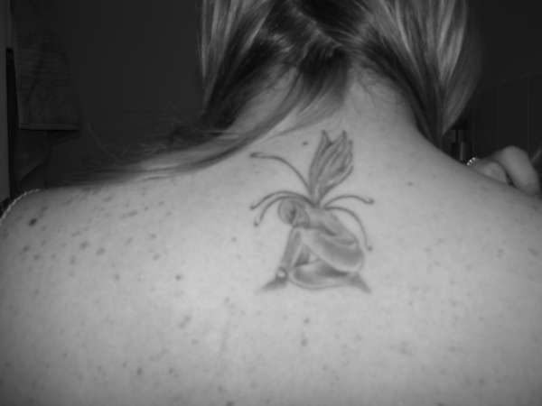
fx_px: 564
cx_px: 271
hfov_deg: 51.4
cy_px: 203
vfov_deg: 39.7
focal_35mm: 36
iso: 80
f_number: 2.7
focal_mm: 6
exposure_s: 1/60
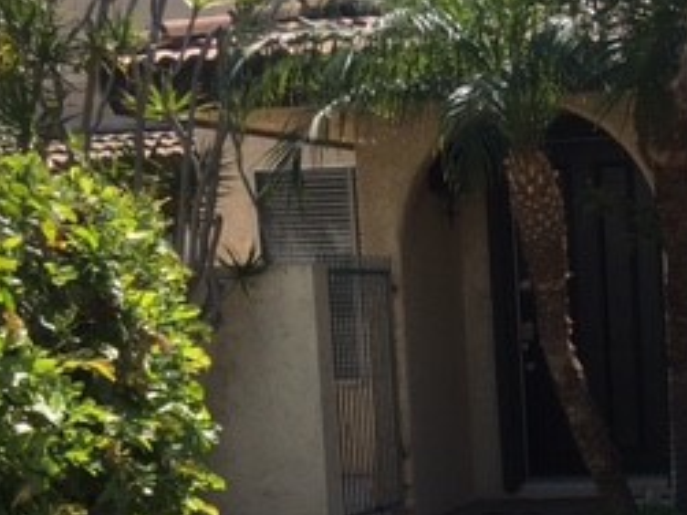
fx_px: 1468
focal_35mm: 74
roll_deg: +1.5
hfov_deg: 23.7
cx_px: 854
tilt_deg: -5.4
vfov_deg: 19.7
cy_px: 405
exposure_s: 1/1054
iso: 25
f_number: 2.2
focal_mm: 4.15
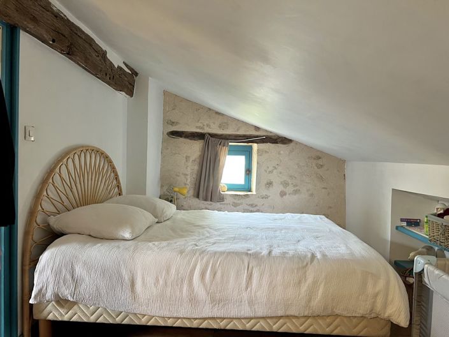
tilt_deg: -2.2
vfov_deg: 53.0
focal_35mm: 26
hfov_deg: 67.3
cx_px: 224
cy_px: 168
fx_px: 337
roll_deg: -1.1
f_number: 1.5
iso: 100
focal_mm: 5.7
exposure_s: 1/50
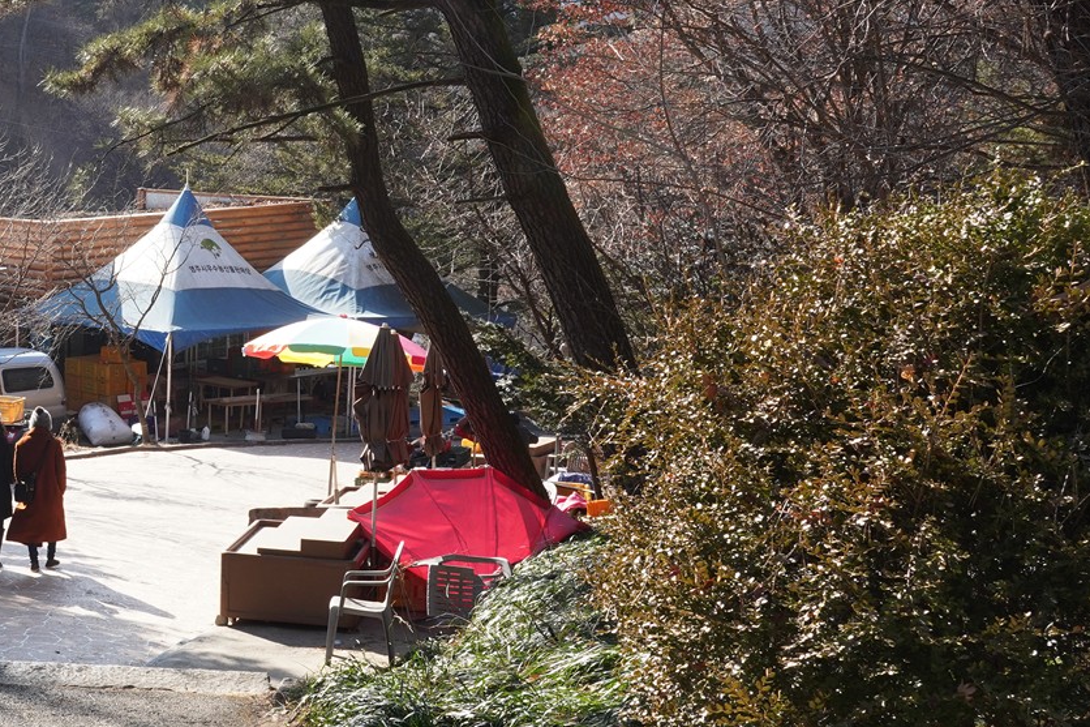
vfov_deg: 20.3
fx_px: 2028
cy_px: 326
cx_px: -102
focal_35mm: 67
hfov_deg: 27.6
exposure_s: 1/100
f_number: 14
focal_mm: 28
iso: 400
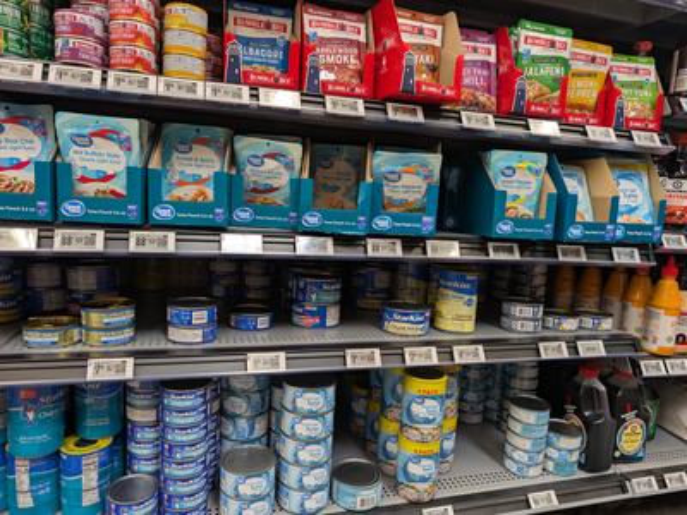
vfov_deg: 56.8
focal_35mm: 24
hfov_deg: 71.6
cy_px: 258
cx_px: 344
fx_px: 476
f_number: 1.68
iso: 504
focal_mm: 6.9
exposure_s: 1/353
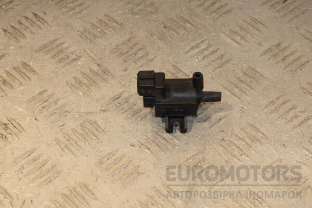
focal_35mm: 120
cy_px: 104
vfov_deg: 11.4
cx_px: 156
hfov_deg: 17.1
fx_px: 1040
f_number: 8
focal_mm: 80
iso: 800
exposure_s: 1/200
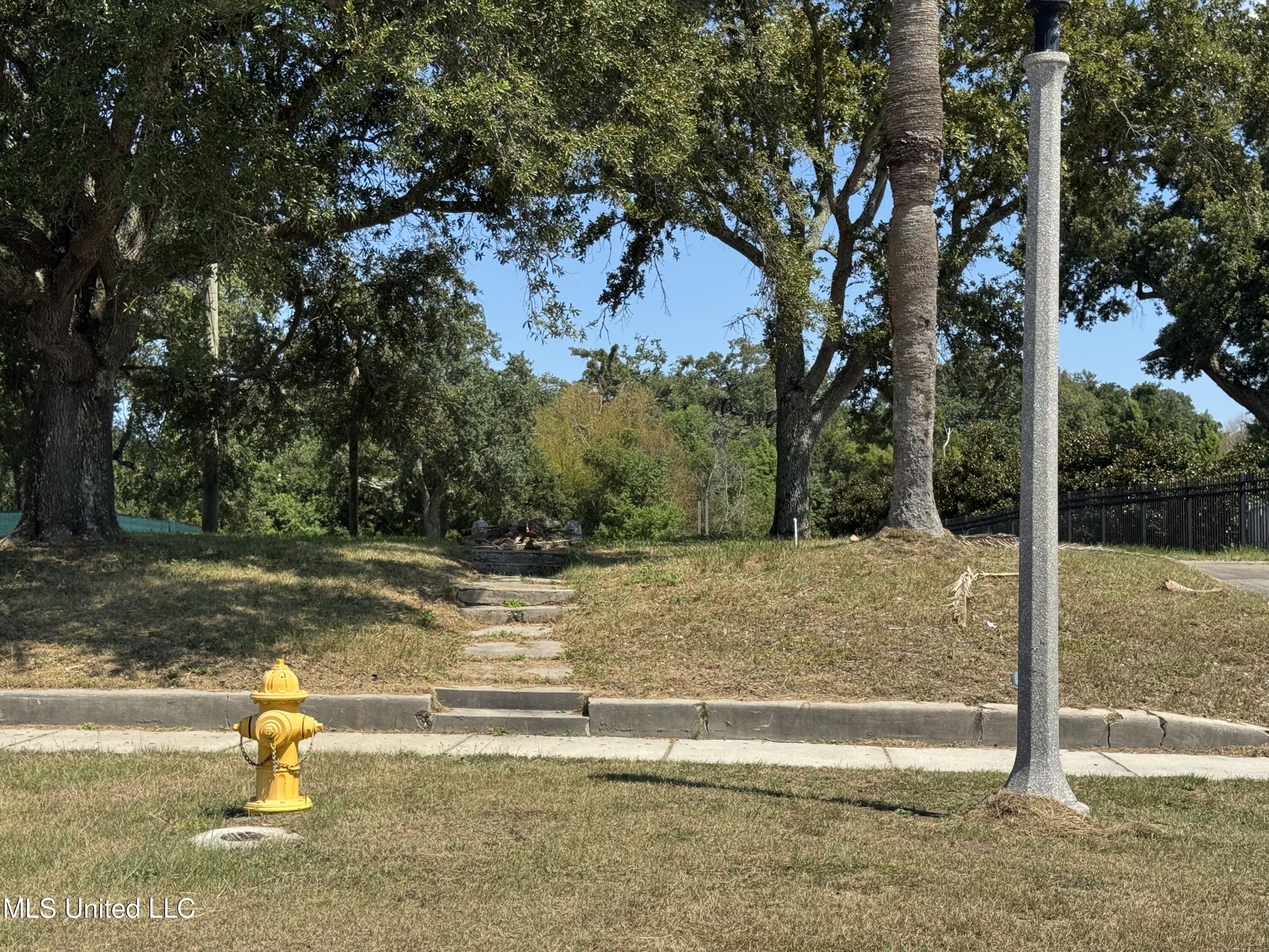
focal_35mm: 48
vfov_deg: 30.3
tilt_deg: +1.9
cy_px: 476
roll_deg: +0.2
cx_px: 634
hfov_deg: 39.7
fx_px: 1760
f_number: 1.78
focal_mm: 6.76
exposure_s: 1/2513
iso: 64
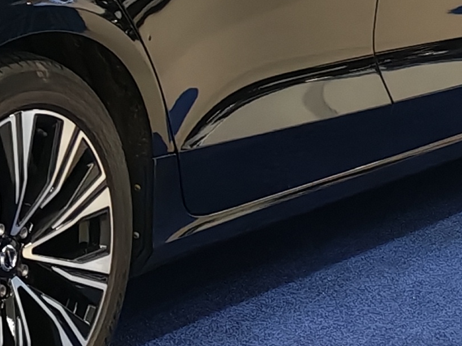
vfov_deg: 8.7
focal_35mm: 170
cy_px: 35
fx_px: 2269
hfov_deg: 11.3
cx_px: -142
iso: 400
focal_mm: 6.12
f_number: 1.9
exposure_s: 1/100
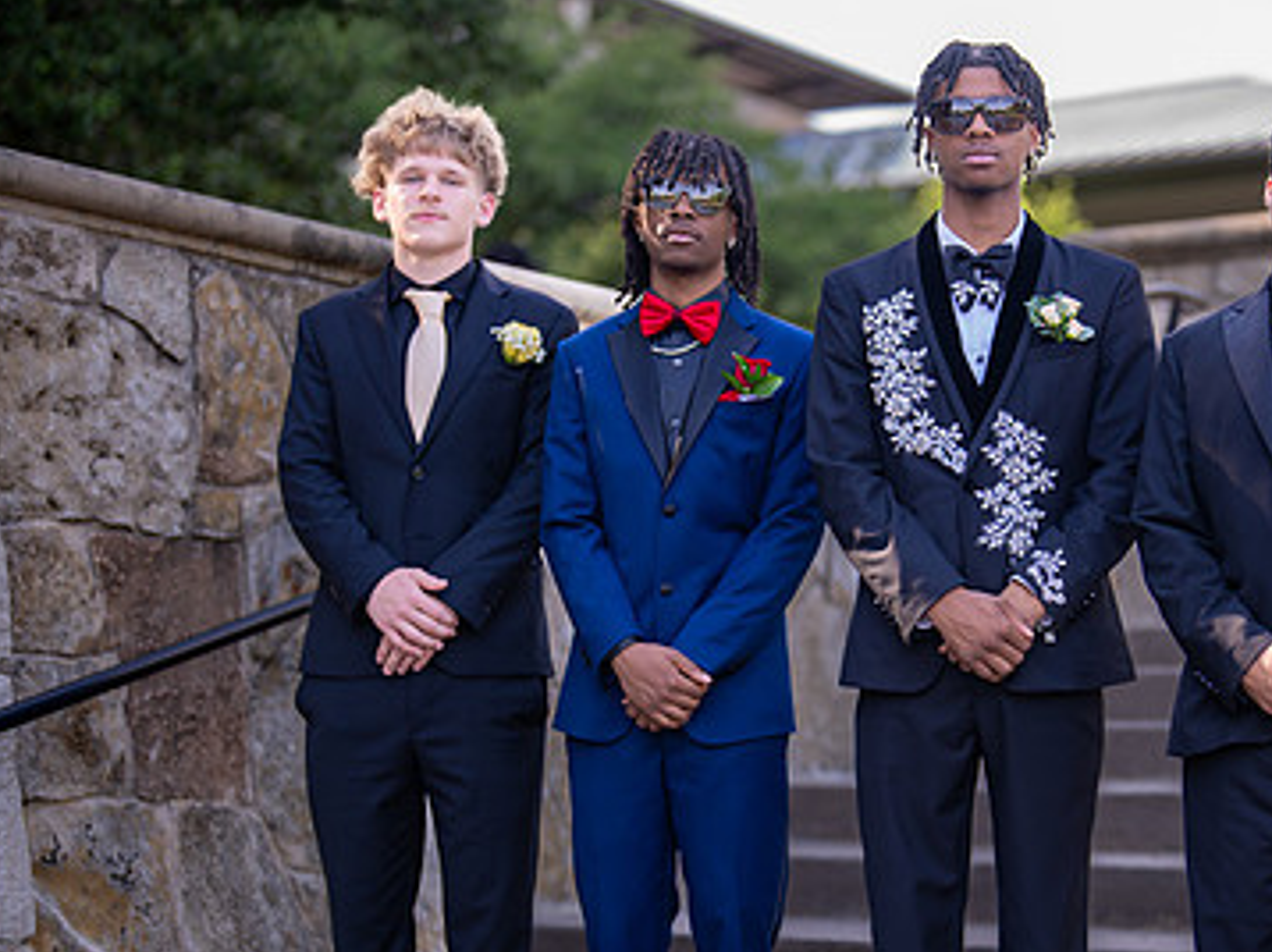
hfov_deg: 23.1
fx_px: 3085
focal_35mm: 84
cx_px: 908
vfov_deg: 17.5
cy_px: 643
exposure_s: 1/1250
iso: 200
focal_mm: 50
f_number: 1.2
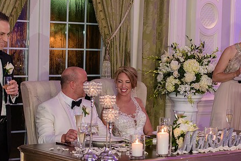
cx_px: 156
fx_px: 736
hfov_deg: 18.5
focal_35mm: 110
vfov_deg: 12.5
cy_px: 84
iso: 1600
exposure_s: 1/125
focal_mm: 82
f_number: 3.2
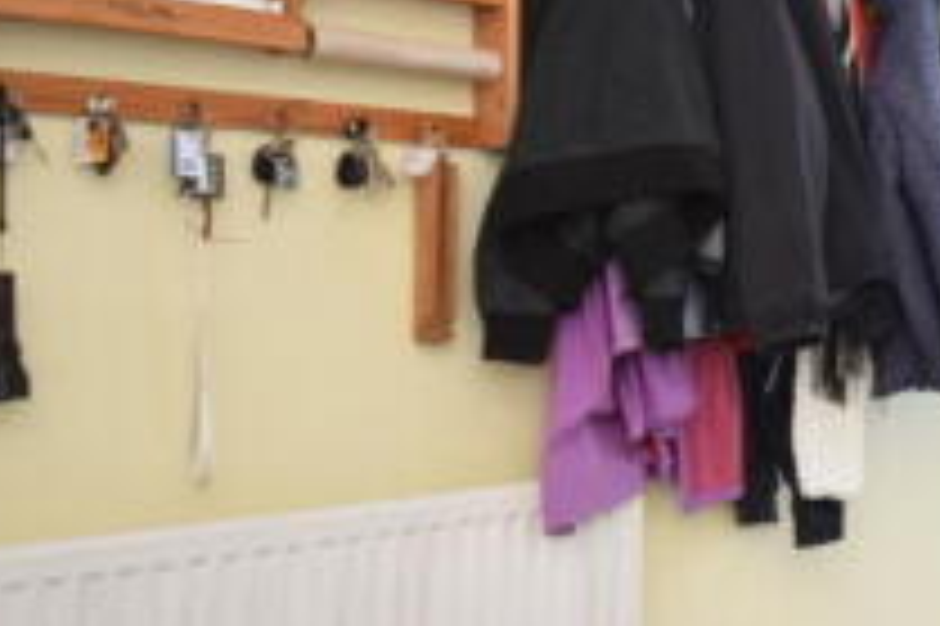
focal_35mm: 47
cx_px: 1399
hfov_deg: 28.2
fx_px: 1226
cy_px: 295
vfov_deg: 28.6
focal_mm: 10
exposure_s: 1/100
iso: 800
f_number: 5.6
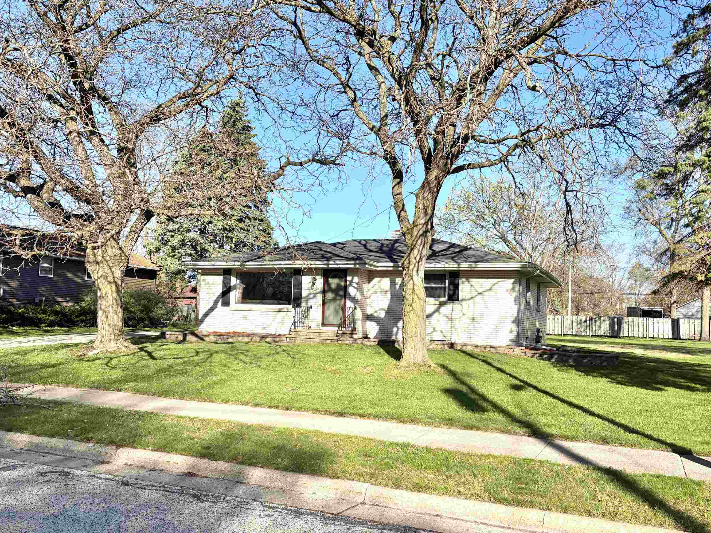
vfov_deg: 46.8
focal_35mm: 30
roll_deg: -2.1
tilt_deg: +4.8
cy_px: 286
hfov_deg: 59.9
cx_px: 366
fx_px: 616
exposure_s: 1/2985
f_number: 1.6
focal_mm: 5.96
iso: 50
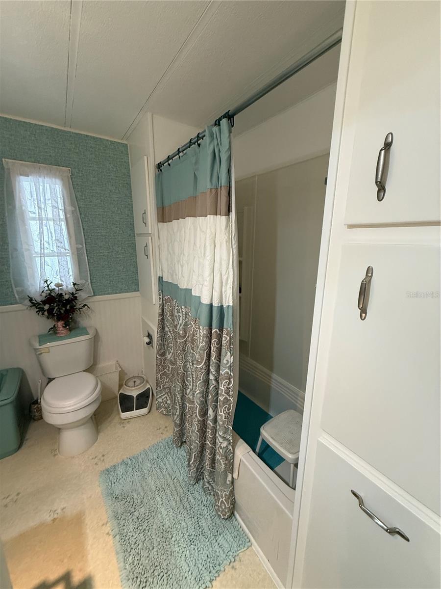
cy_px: 294
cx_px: 220
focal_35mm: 14
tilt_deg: -13.4
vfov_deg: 102.1
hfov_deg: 85.7
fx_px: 238
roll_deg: -1.2
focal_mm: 2.22
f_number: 2.2
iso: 320
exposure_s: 1/60
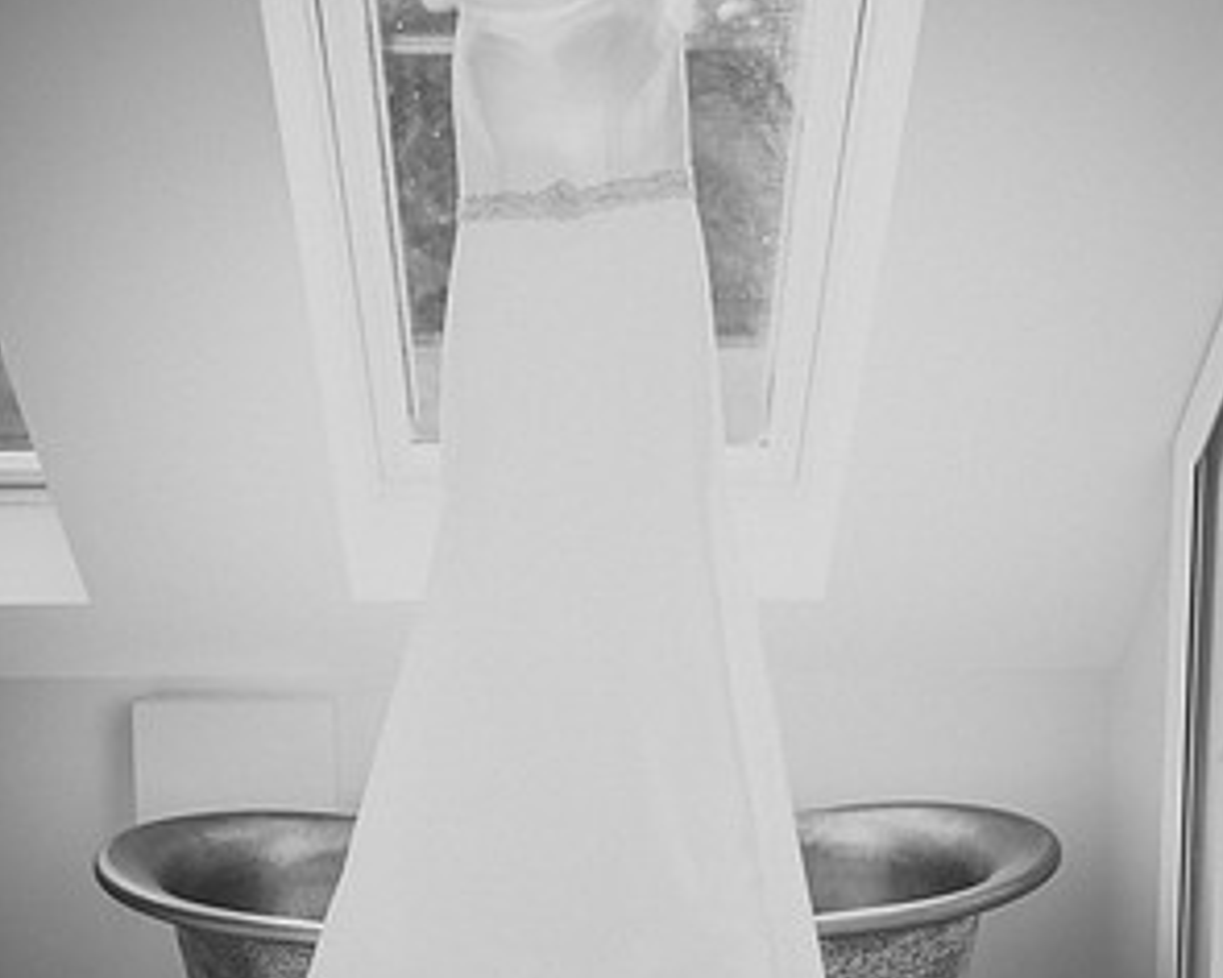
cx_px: 616
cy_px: 601
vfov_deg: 30.1
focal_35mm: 50
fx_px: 1810
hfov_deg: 37.3
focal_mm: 35
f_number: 1.8
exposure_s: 1/3200
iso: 100
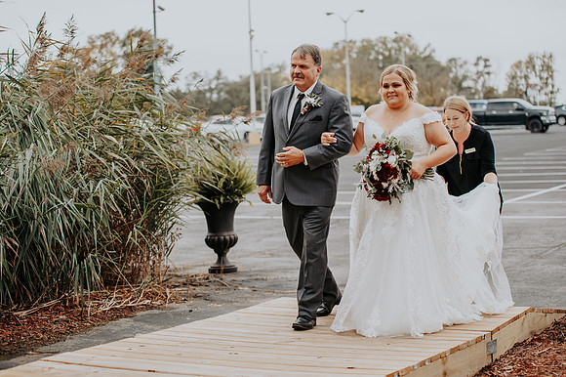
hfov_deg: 28.9
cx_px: 283
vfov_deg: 19.4
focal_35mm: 70
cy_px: 188
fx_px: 1100
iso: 400
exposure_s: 1/1000
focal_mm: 70
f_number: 2.8
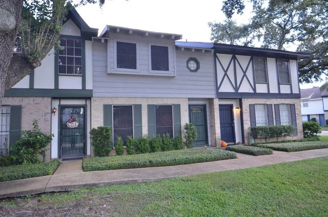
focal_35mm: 22
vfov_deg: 55.9
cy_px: 108
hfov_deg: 77.4
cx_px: 164
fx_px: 205
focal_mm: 15
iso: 320
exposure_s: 1/125
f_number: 5.6
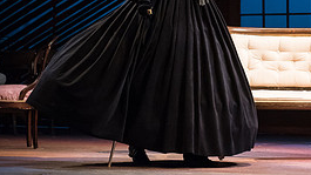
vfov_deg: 8.5
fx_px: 1171
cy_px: -29
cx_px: 270
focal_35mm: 142
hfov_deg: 15.0
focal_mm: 62
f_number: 4
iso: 3200
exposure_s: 1/250
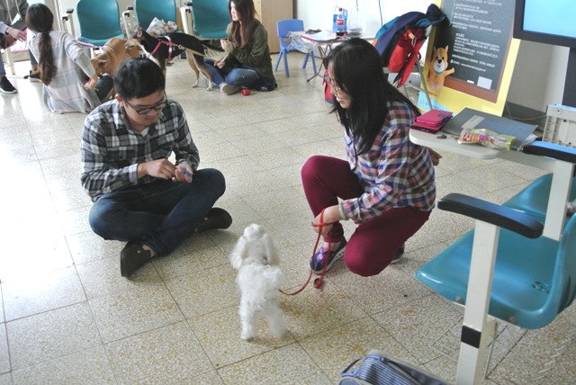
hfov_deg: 53.1
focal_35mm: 36
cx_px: 288
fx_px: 577
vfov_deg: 36.9
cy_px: 192
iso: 800
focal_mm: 13.6
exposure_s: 1/40
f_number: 4
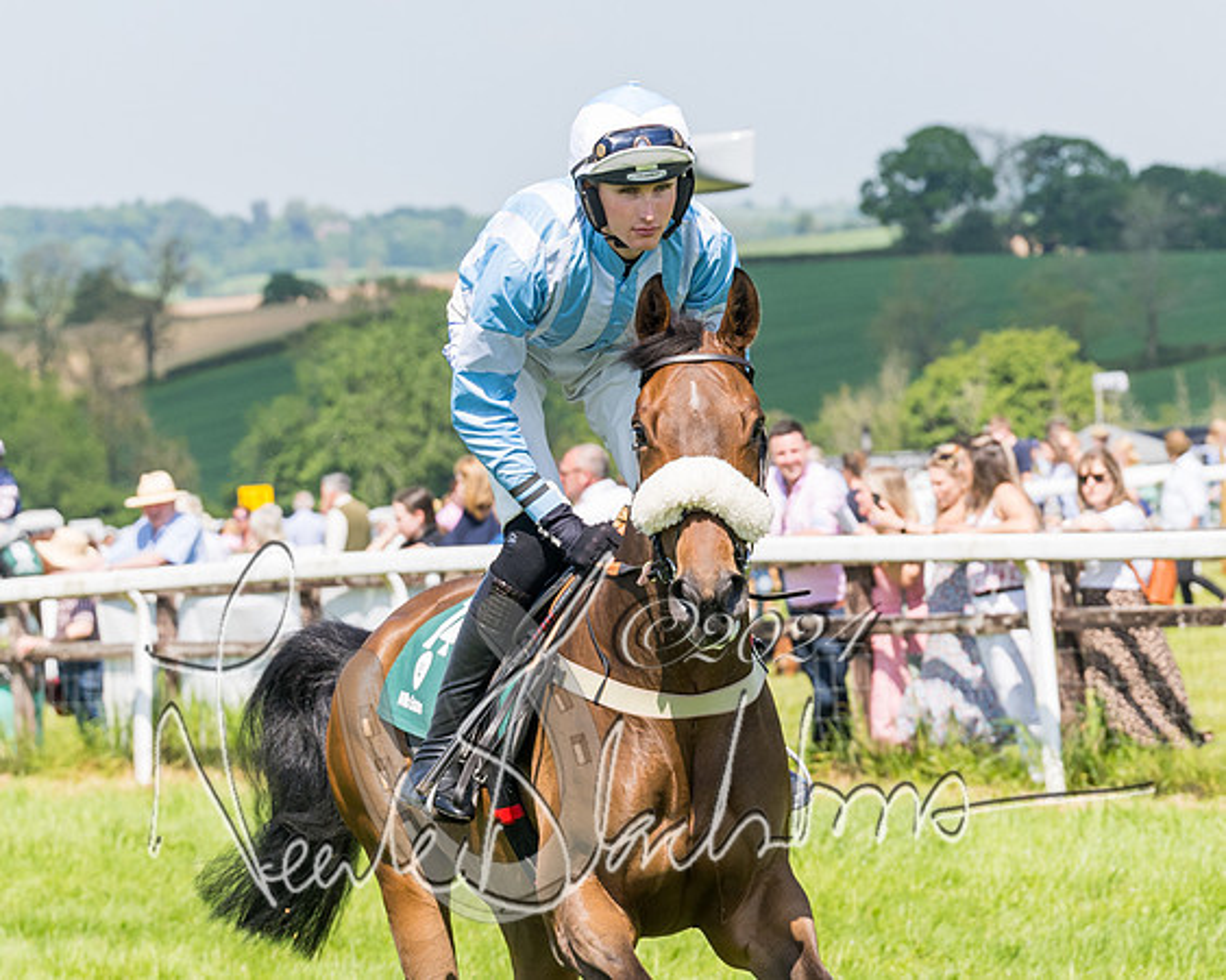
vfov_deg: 7.4
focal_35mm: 209
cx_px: 664
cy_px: 512
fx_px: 7576
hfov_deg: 9.3
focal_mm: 87
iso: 200
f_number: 5
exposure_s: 1/1250
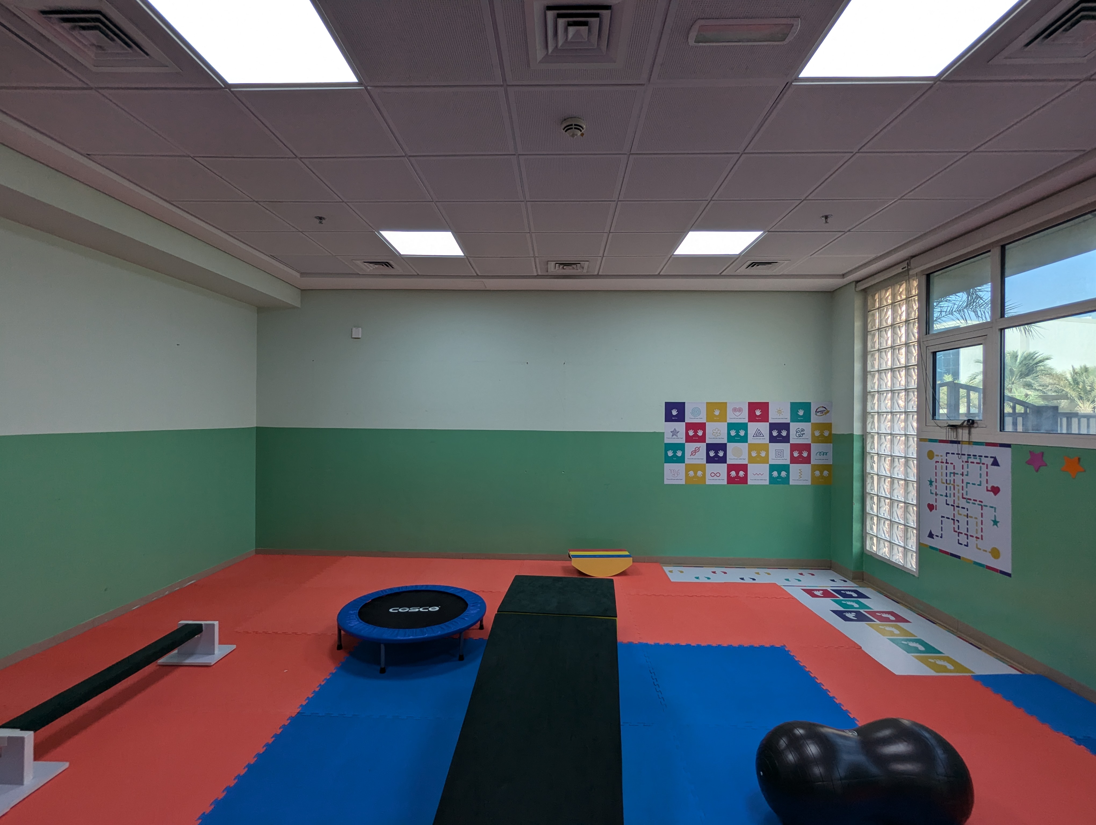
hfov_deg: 94.4
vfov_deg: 78.2
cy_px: 412
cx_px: 548
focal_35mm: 16
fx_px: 507
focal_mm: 2.35
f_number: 2.2
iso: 37
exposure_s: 1/151
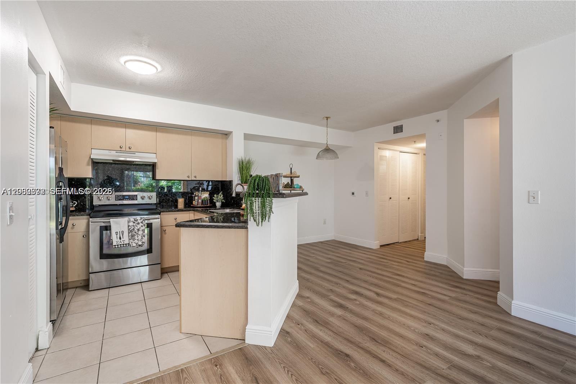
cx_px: 288
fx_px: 256
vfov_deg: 73.7
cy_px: 192
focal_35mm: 16
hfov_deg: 96.7
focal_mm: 16
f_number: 9
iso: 100
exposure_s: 1/5
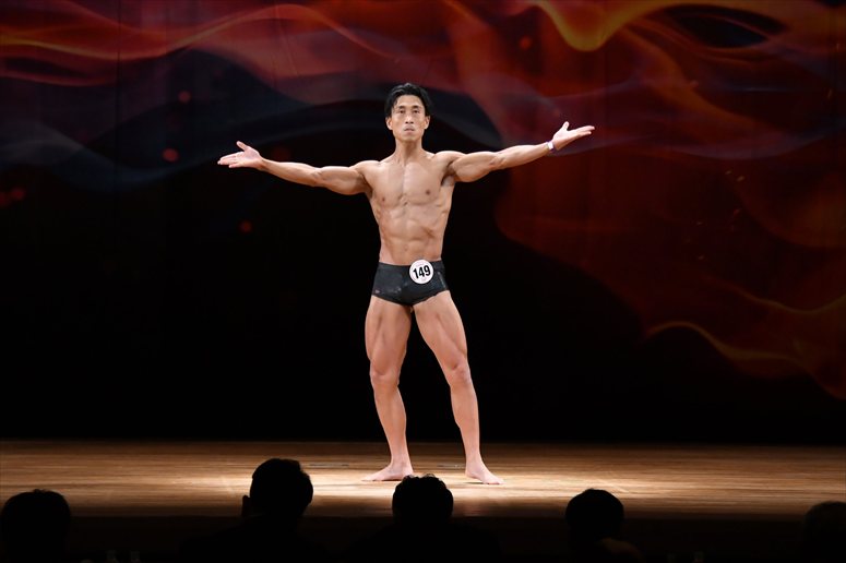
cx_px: 423
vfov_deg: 6.8
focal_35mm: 202
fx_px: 4745
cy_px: 282
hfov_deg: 10.2
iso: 3200
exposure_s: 1/400
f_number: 5.6
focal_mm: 135
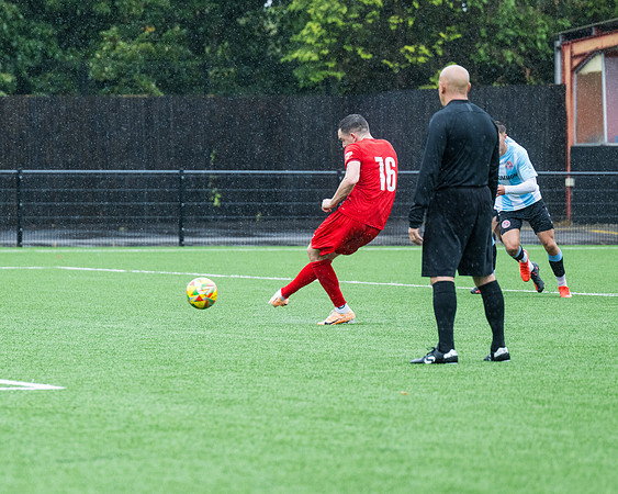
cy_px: 290
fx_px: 4825
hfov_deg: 7.3
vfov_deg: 5.9
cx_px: 158
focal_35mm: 264
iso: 1000
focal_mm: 155
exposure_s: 1/2000
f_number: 4
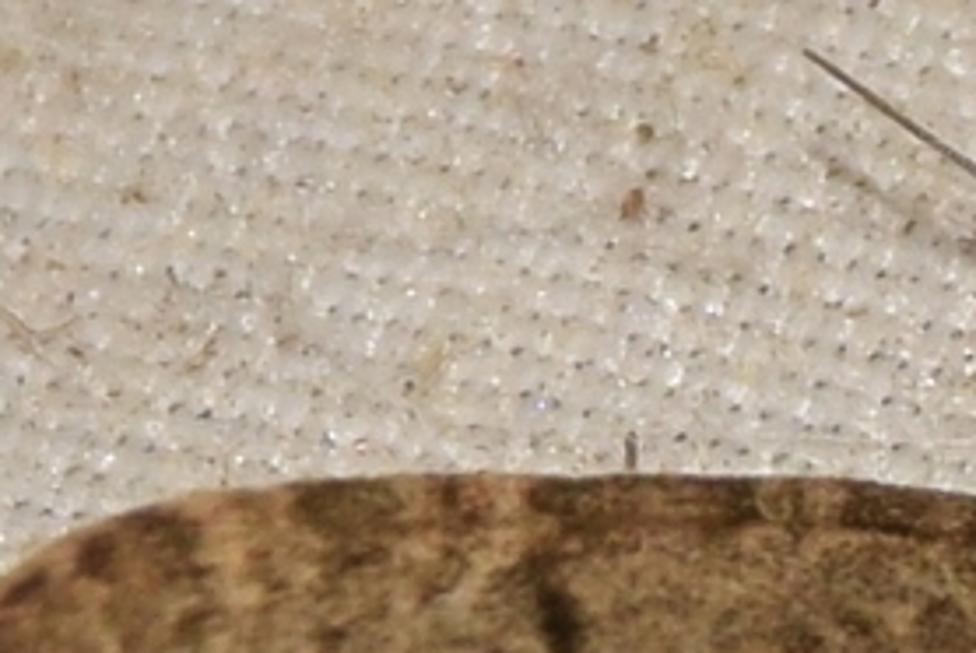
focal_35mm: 724
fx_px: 19649
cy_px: 790
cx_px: 1220
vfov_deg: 1.9
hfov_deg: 2.8
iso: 125
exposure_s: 1/160
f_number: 10
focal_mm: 140
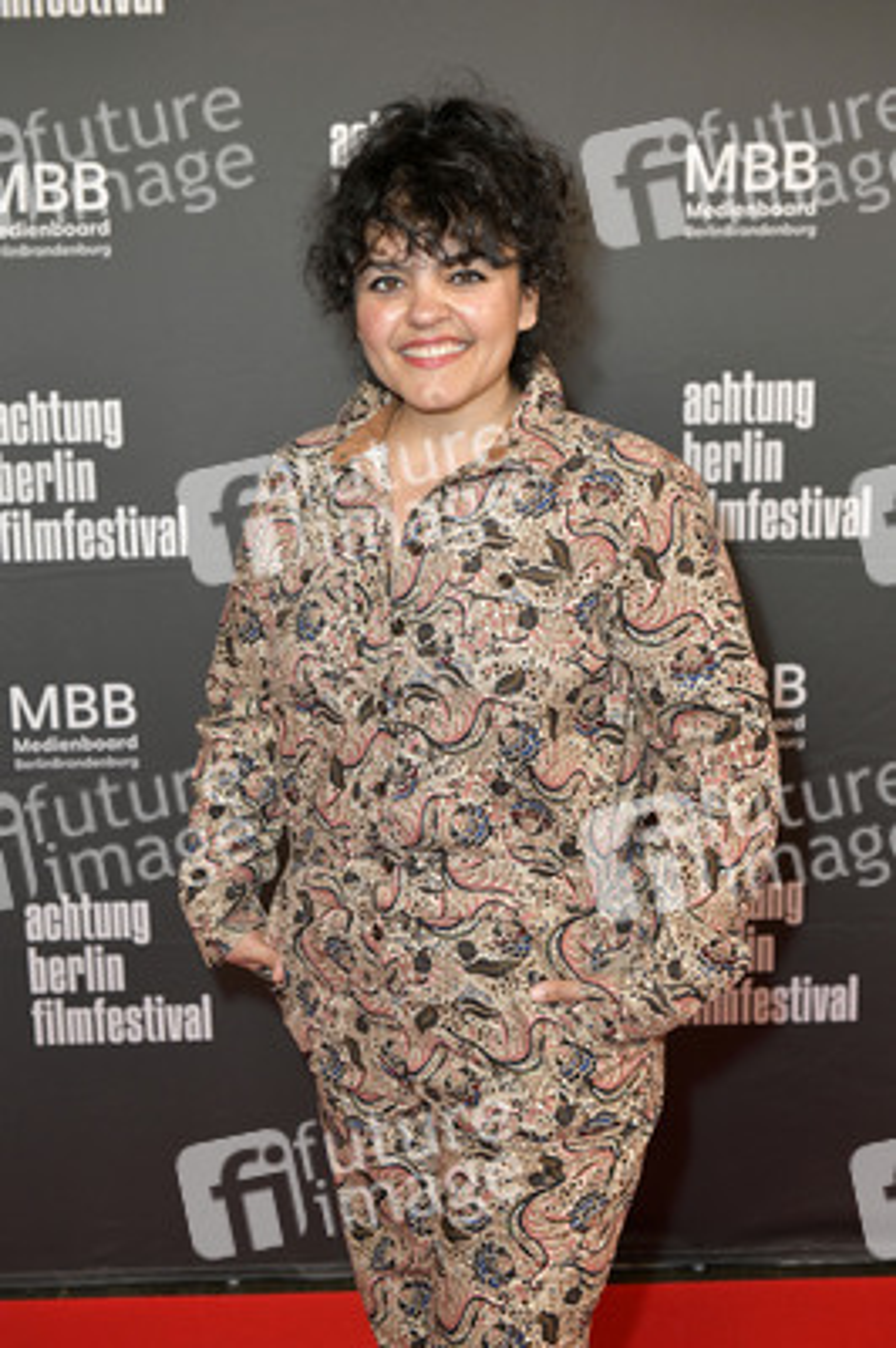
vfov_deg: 44.5
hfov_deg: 30.5
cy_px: 674
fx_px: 1645
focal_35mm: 44
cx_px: 448
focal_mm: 44
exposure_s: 1/250
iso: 2000
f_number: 5
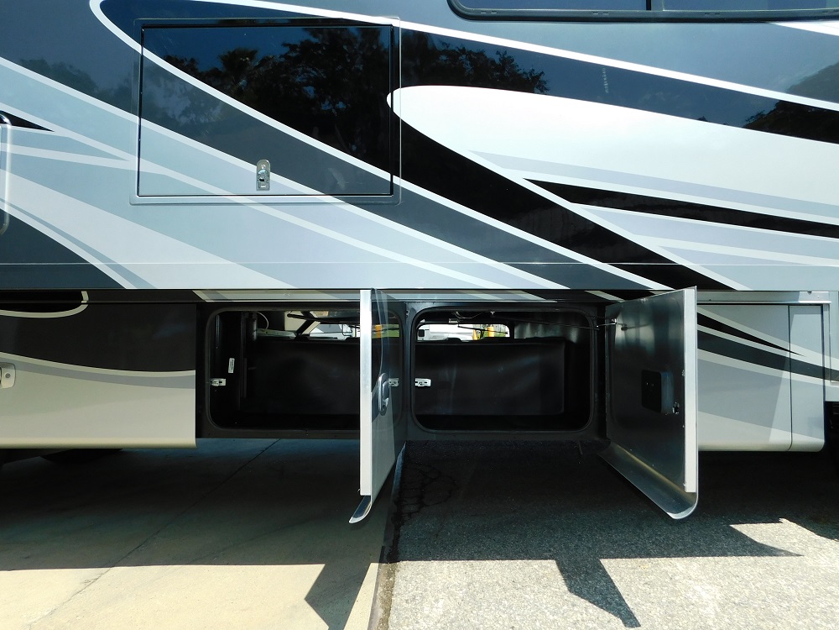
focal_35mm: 23
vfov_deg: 58.9
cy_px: 315
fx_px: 557
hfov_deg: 73.9
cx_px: 420
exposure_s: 1/800
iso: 125
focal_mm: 4
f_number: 3
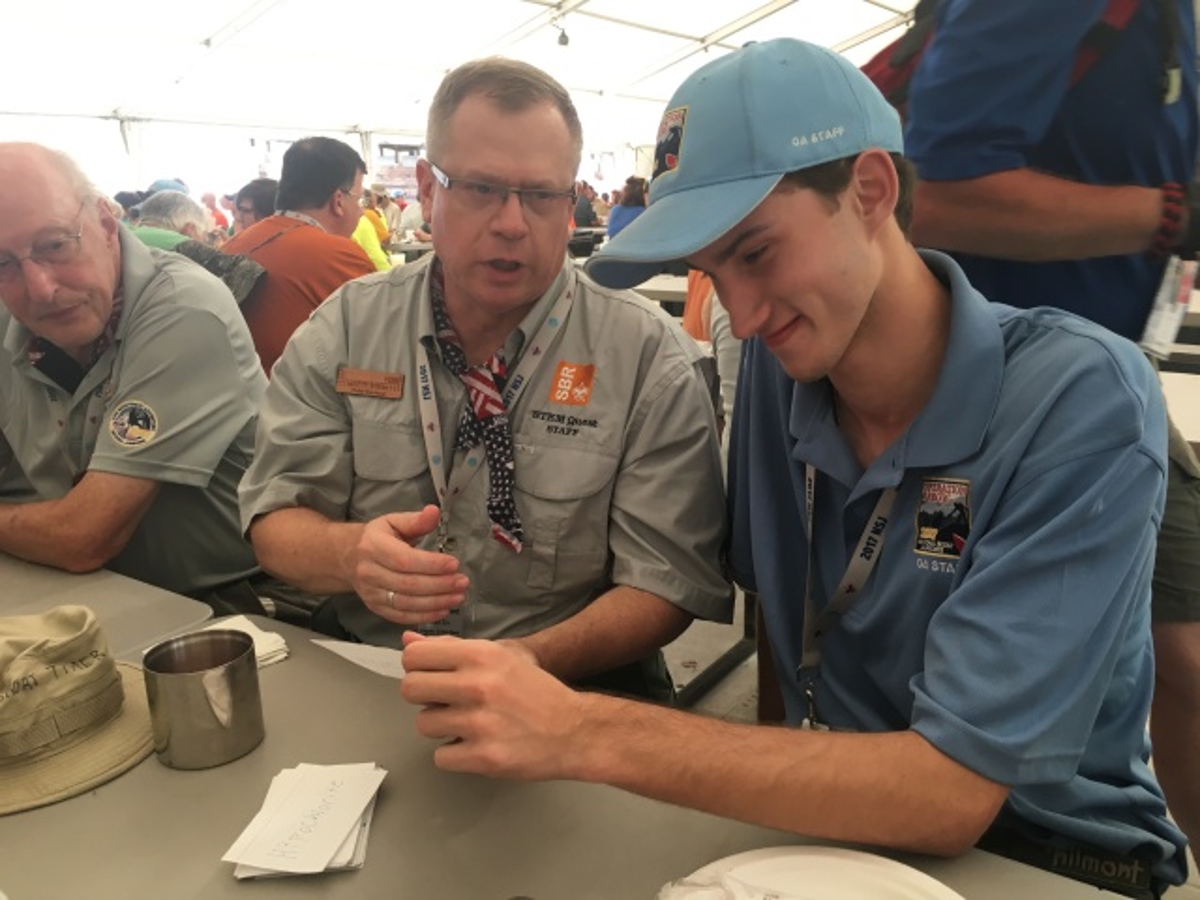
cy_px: 450
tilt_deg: -14.9
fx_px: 1005
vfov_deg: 48.2
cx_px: 600
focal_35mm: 29
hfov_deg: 61.7
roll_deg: +0.2
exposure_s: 1/30
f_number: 2.2
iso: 25
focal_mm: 4.15
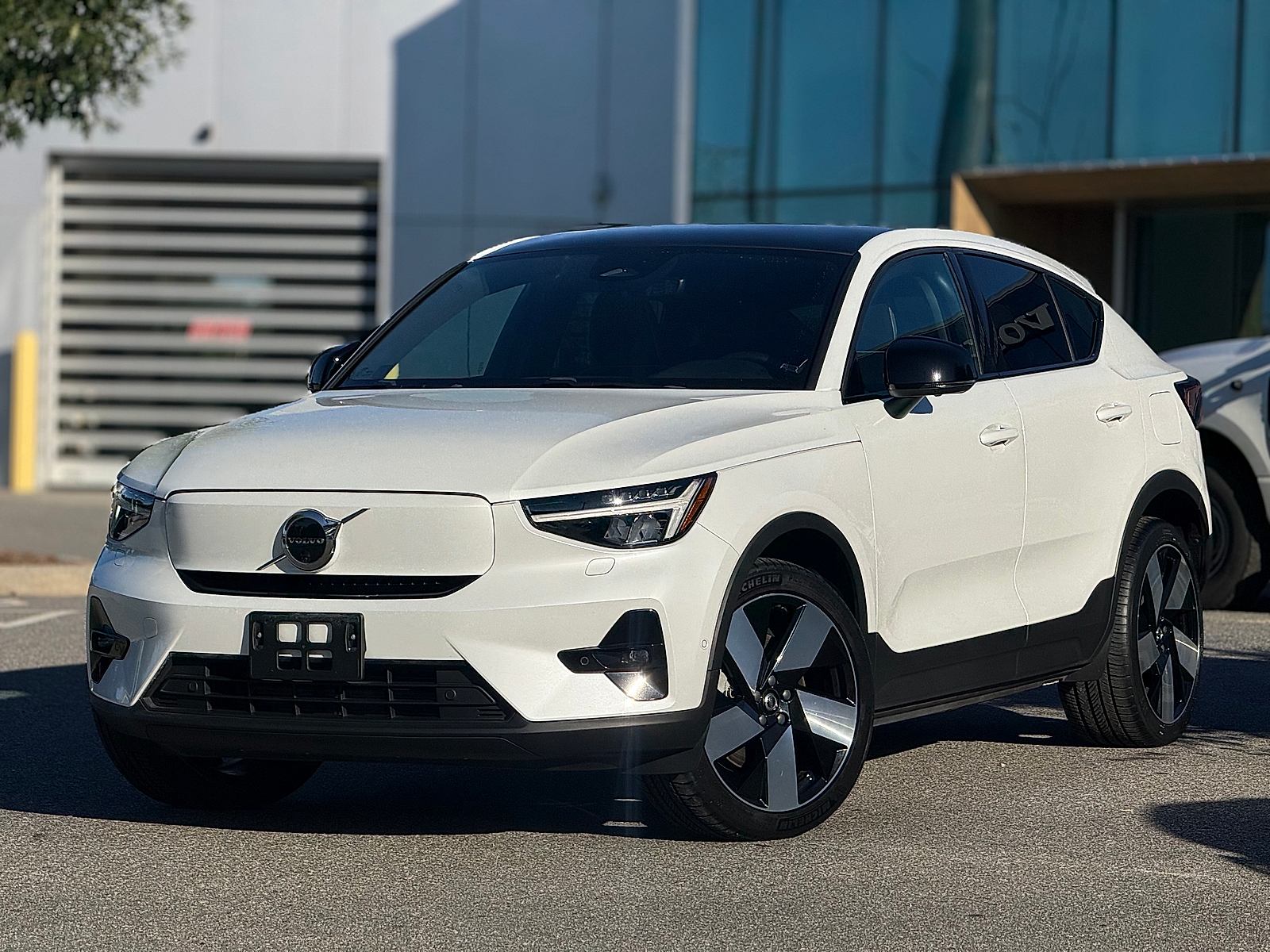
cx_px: 635
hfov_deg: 16.4
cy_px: 476
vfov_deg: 12.3
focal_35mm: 120
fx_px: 4403
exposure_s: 1/3344
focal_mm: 15.66
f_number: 2.8
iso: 40
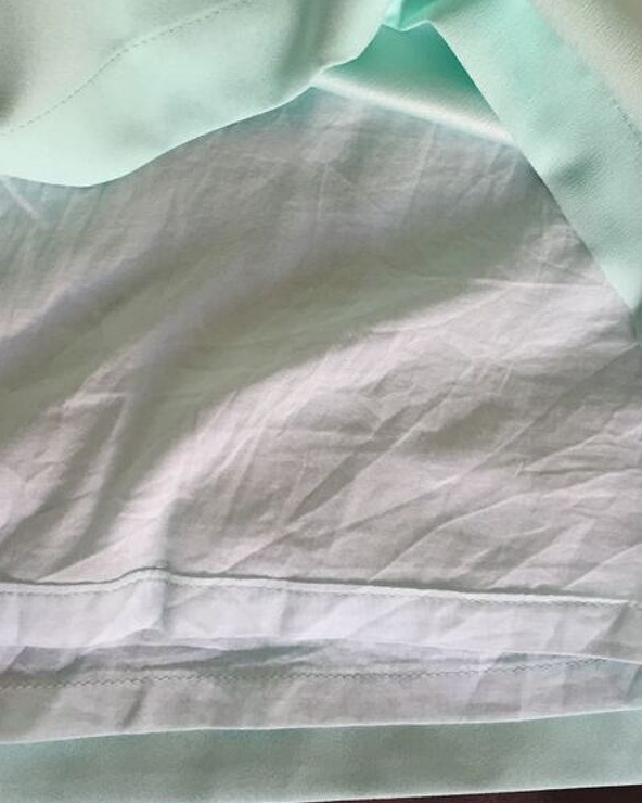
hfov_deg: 29.7
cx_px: 363
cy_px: 196
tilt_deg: -85.0
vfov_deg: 35.8
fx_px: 1211
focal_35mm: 51
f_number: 2.2
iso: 100
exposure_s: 1/33
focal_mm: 4.15
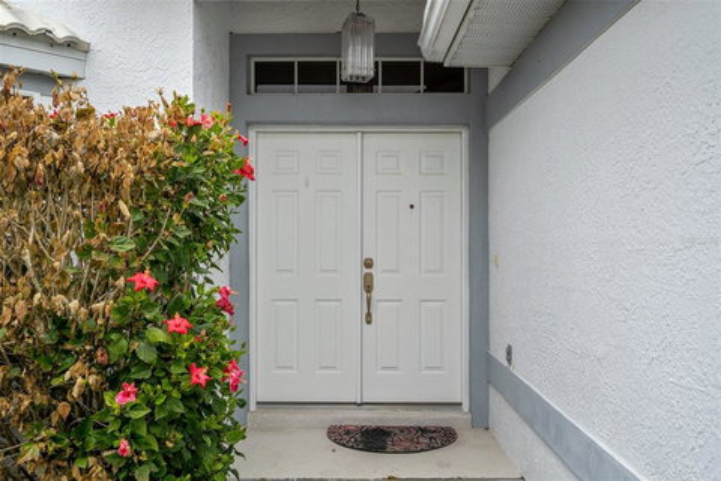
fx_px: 661
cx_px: 360
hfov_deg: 57.2
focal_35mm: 33
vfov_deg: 40.0
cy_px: 240
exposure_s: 1/400
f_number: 8
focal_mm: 33
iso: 320
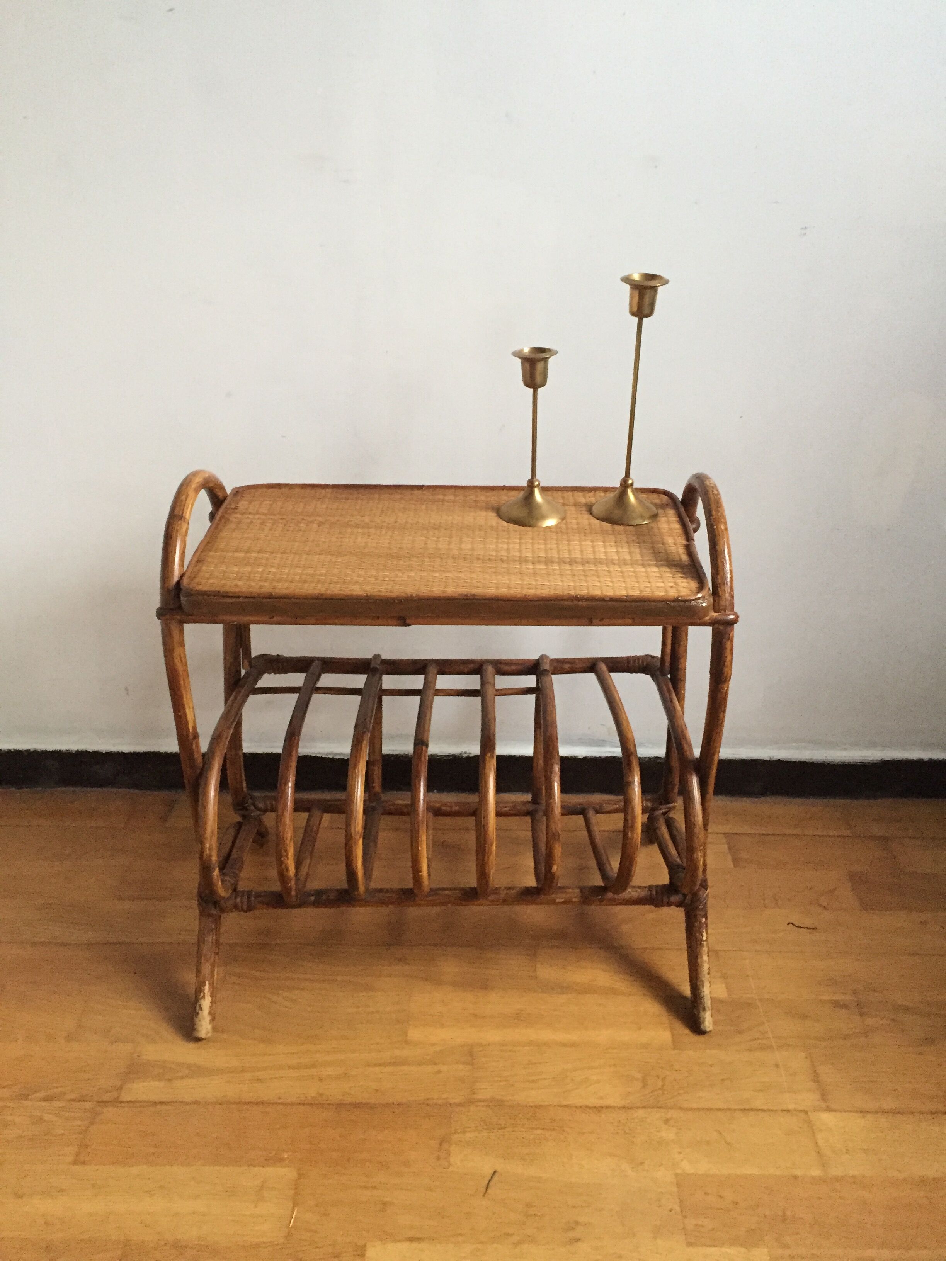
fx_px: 1057
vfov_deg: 61.7
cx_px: 473
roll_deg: +0.9
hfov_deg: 48.2
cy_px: 630
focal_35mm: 29
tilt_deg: -30.0
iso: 320
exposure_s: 1/17
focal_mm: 4.15
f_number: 2.2
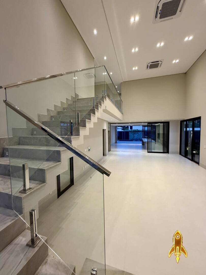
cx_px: 103
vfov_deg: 102.1
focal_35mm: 14
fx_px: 111
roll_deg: +0.6
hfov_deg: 85.7
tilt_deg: -3.0
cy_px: 138
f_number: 2.2
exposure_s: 1/120
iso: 320
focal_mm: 2.22
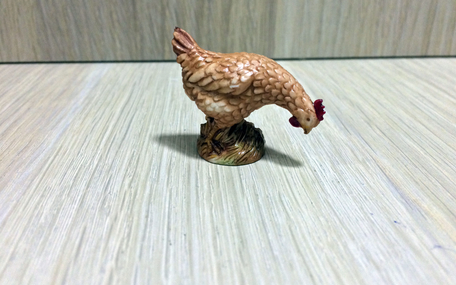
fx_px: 385
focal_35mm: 31
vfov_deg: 40.5
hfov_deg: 61.2
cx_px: 226
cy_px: 121
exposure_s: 1/33
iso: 250
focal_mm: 4.15
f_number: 2.2
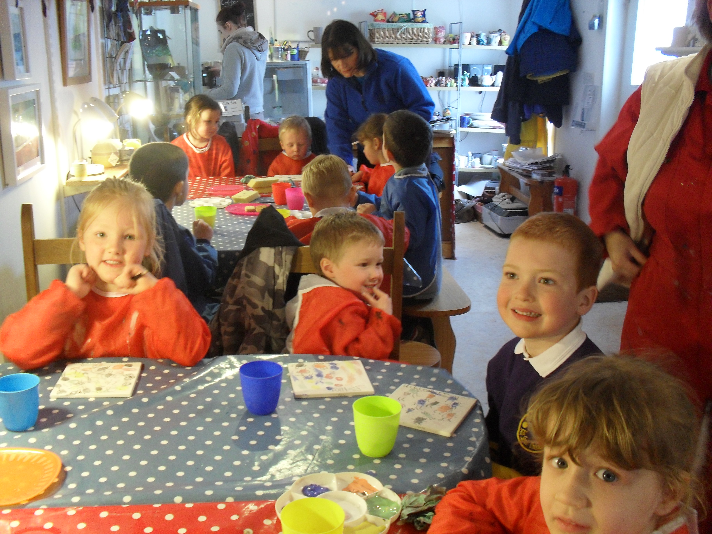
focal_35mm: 35
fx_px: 720
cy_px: 267
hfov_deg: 52.6
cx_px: 356
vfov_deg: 40.7
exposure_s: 1/15
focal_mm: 6.3
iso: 200
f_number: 3.2
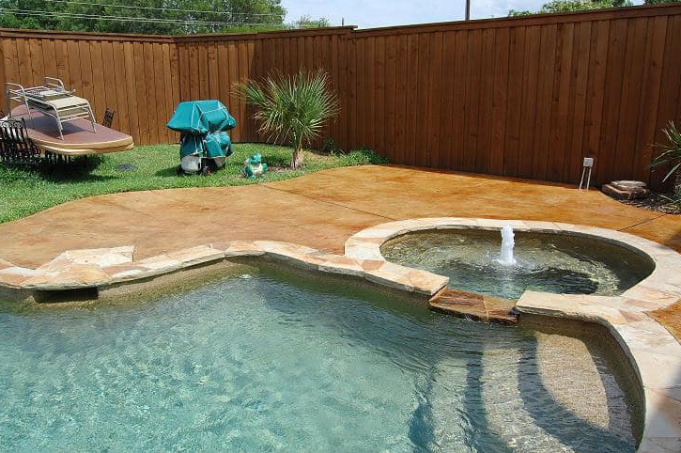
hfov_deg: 65.5
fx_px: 529
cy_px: 219
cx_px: 349
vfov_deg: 46.3
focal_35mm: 28
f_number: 8
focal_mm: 18
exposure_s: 1/500
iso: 200
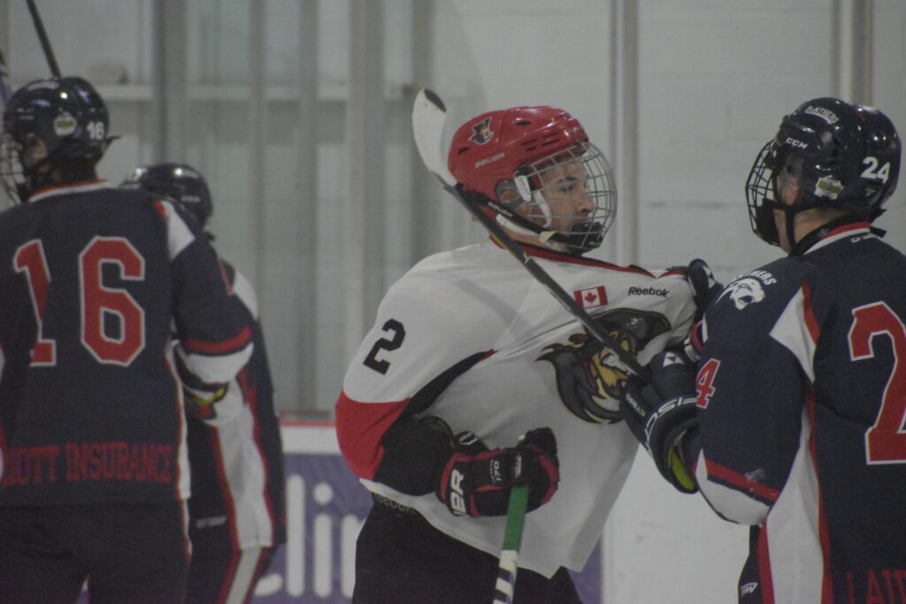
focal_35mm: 390
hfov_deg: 5.3
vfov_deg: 3.5
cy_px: 302
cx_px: 453
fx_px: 9816
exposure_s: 1/320
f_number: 8
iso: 10000
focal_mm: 260
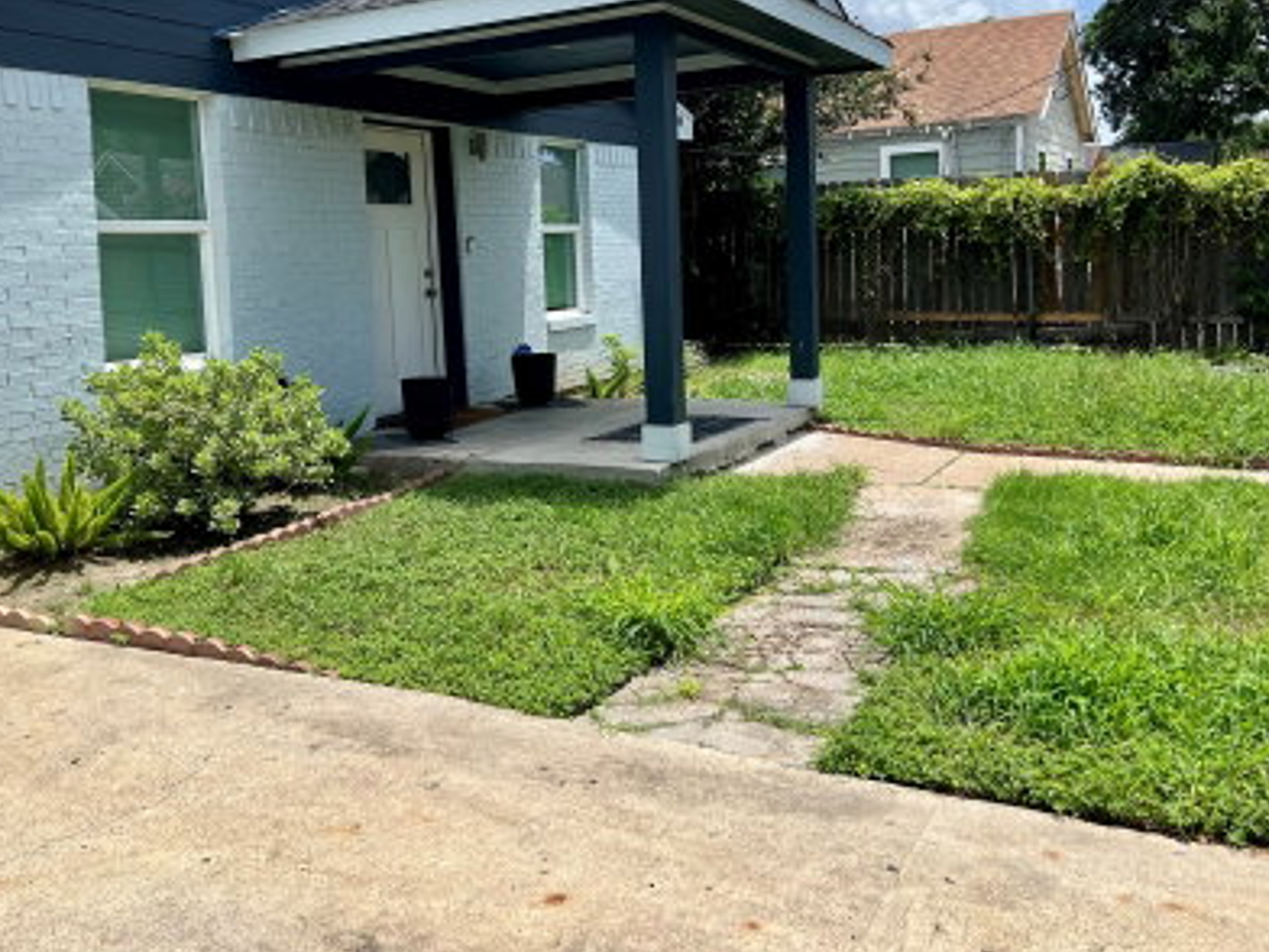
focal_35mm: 34
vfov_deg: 41.5
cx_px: 547
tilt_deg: -5.5
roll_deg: +3.2
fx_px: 1246
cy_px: 359
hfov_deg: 53.8
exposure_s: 1/4630
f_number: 1.5
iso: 50
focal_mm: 5.7
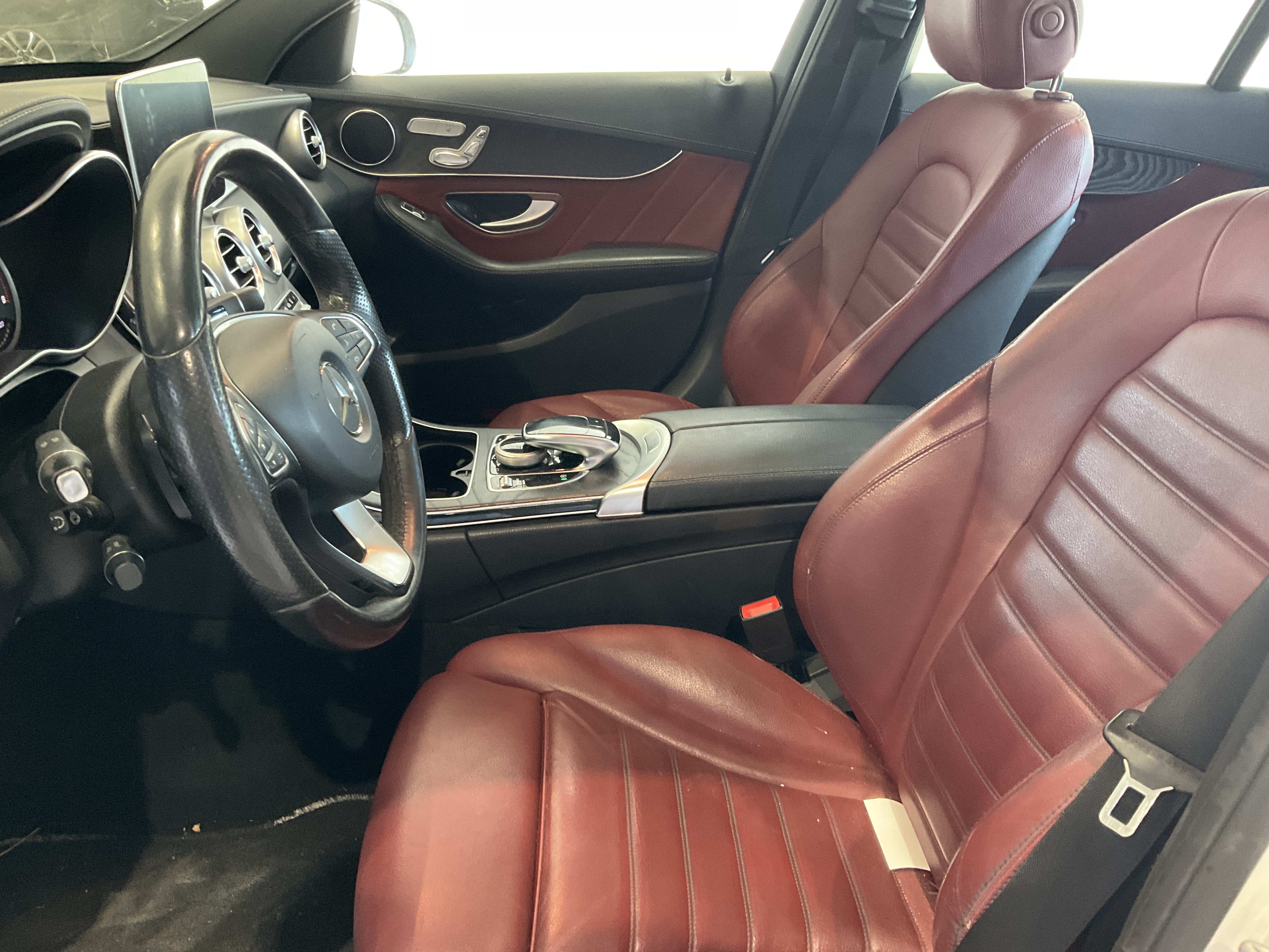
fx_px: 1063
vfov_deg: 48.2
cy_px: 476
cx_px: 634
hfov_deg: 61.7
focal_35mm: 29
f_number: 1.8
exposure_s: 1/40
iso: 200
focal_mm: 3
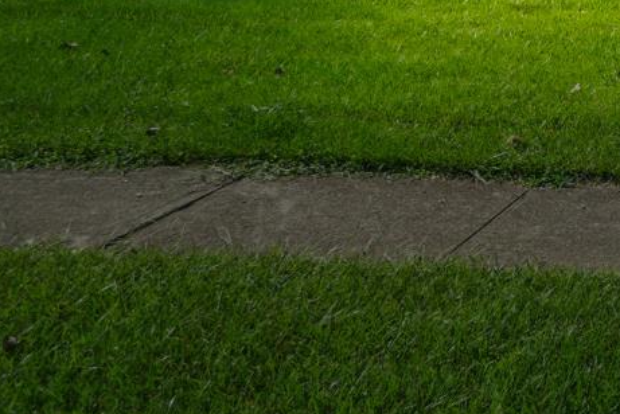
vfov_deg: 21.2
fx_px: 924
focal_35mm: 54
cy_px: -213
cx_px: 983
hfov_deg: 25.3
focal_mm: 11
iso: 100
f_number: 4
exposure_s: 1/250
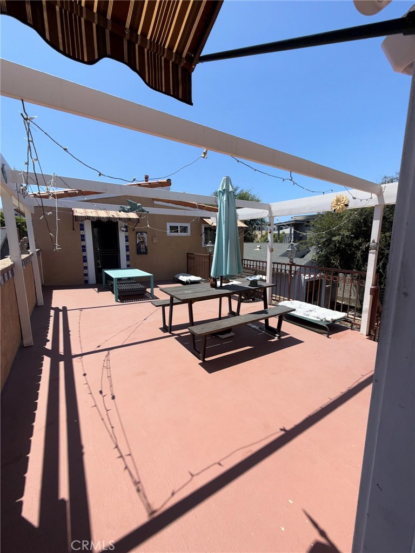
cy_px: 276
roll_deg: -0.7
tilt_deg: -9.3
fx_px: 224
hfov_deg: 85.7
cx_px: 208
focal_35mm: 14
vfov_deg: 102.1
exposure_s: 1/1001
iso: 16
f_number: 2.2
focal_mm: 2.22
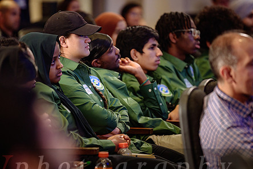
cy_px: 90
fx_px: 1836
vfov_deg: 5.3
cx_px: 115
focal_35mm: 261
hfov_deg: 7.9
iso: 1600
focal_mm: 200
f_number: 2.8
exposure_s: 1/60
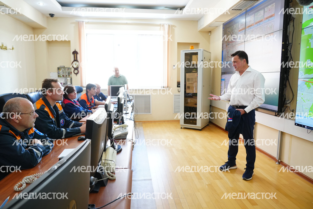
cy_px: 104
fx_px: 209
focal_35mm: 24
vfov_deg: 53.1
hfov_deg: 73.7
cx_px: 156
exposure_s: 1/50
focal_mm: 24
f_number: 5.6
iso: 1600
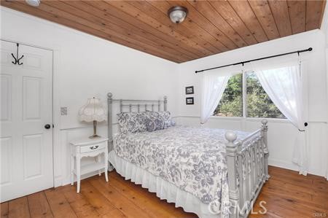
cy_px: 109
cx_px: 164
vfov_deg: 77.2
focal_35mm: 15
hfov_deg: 100.5
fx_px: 137
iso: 200
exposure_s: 1/60
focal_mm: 10
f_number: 8
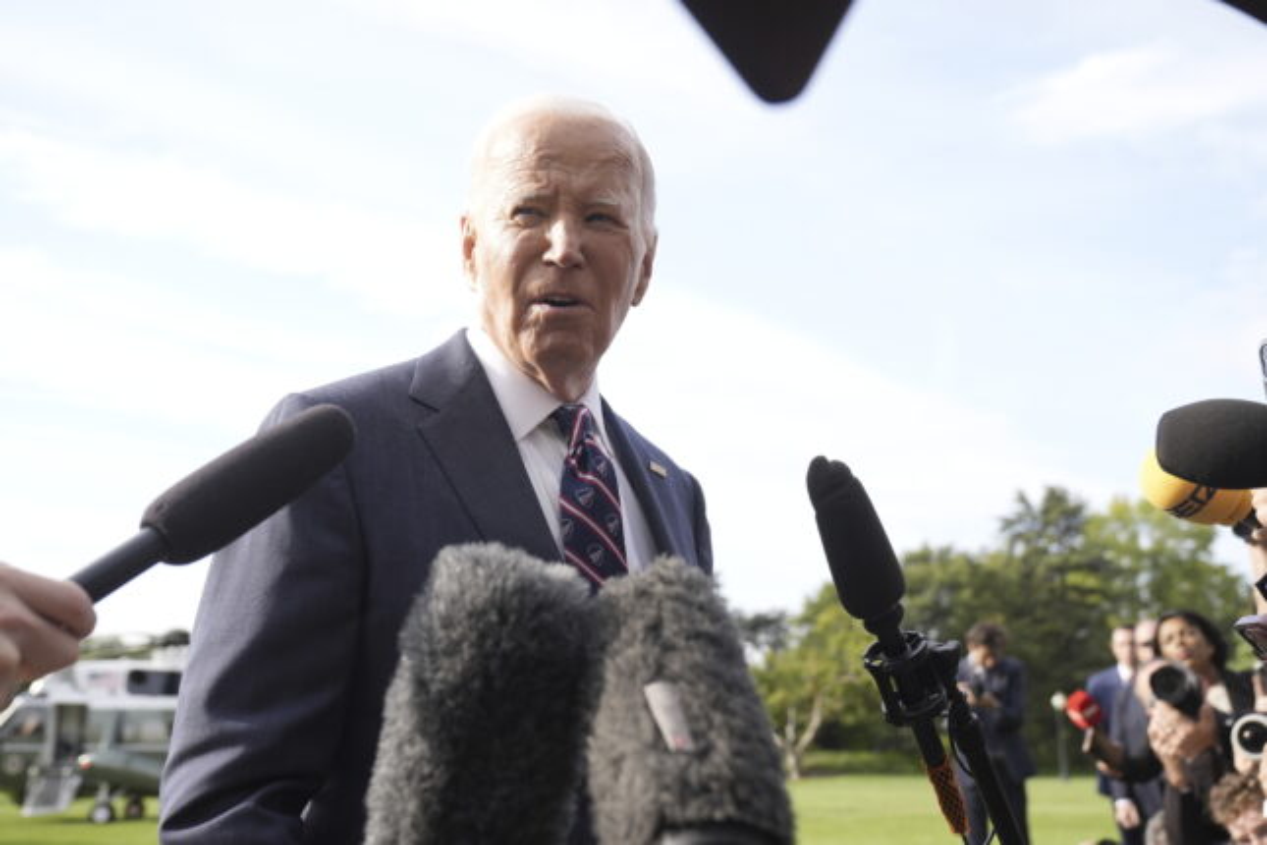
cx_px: 634
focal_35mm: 37
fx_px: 1302
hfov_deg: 51.9
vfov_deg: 35.9
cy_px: 422
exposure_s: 1/1000
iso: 400
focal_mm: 37
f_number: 4
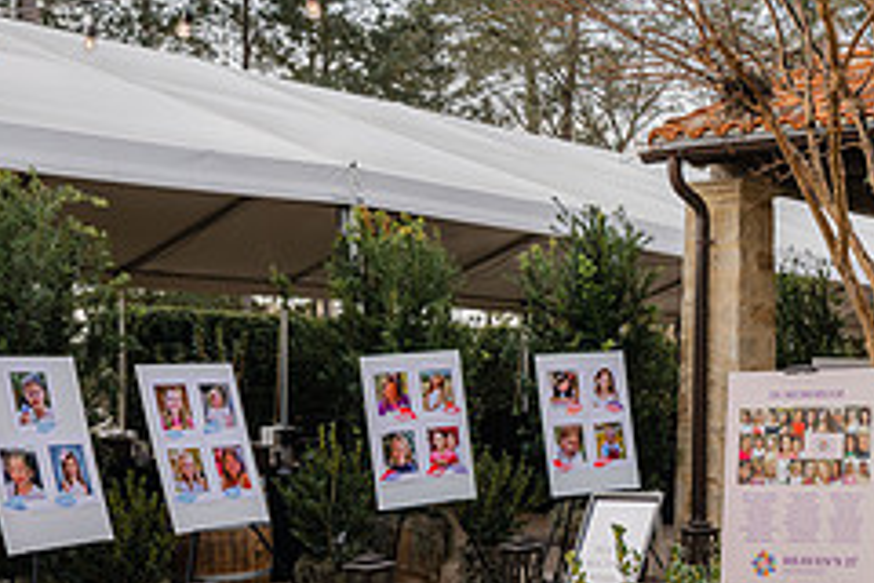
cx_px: 805
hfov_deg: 32.6
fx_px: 1408
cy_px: 450
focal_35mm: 58
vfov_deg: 23.1
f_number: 5.6
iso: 140
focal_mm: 24
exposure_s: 1/160
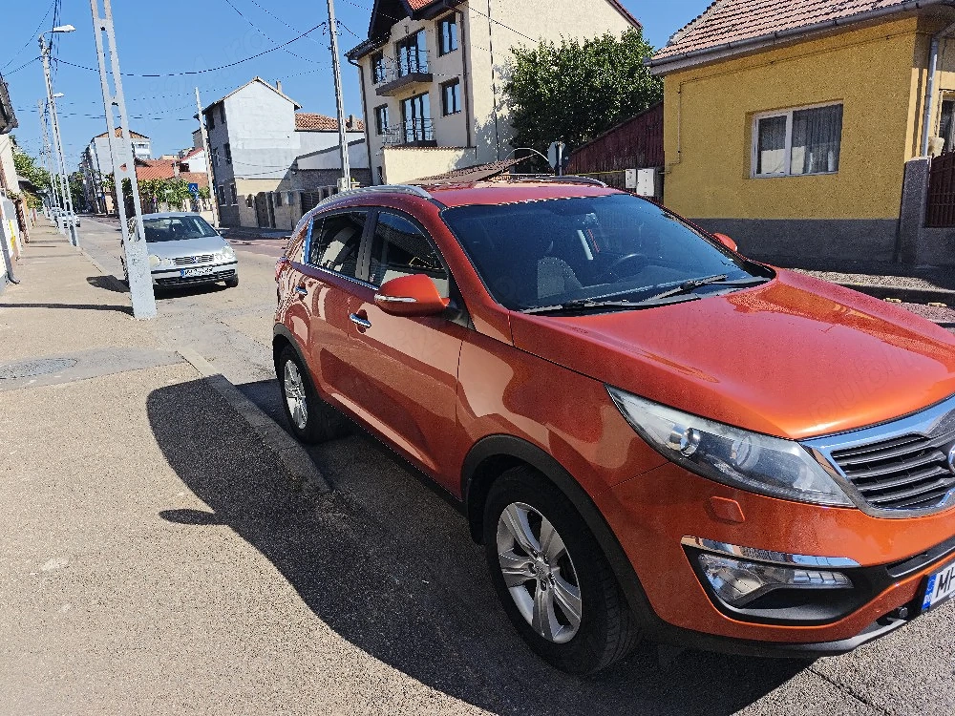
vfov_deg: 58.9
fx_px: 635
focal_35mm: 23
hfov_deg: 73.9
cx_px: 478
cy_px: 358
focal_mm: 6.14
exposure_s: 1/1250
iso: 50
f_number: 1.65
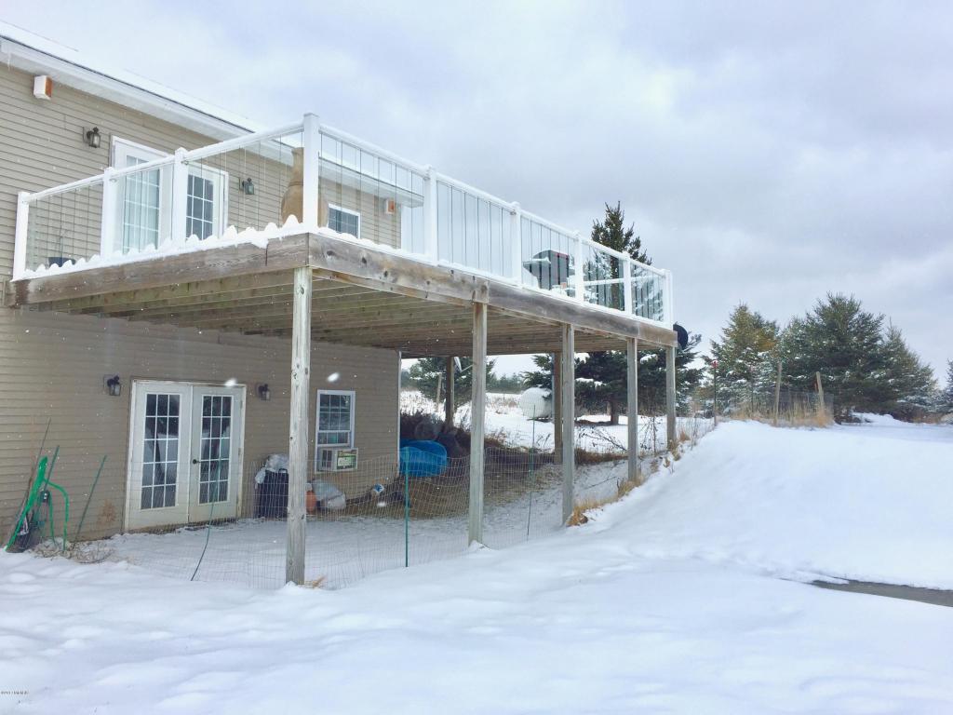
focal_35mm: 29
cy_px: 358
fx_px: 798
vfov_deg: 48.2
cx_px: 476
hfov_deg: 61.7
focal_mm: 4.15
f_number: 2.2
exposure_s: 1/608
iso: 32
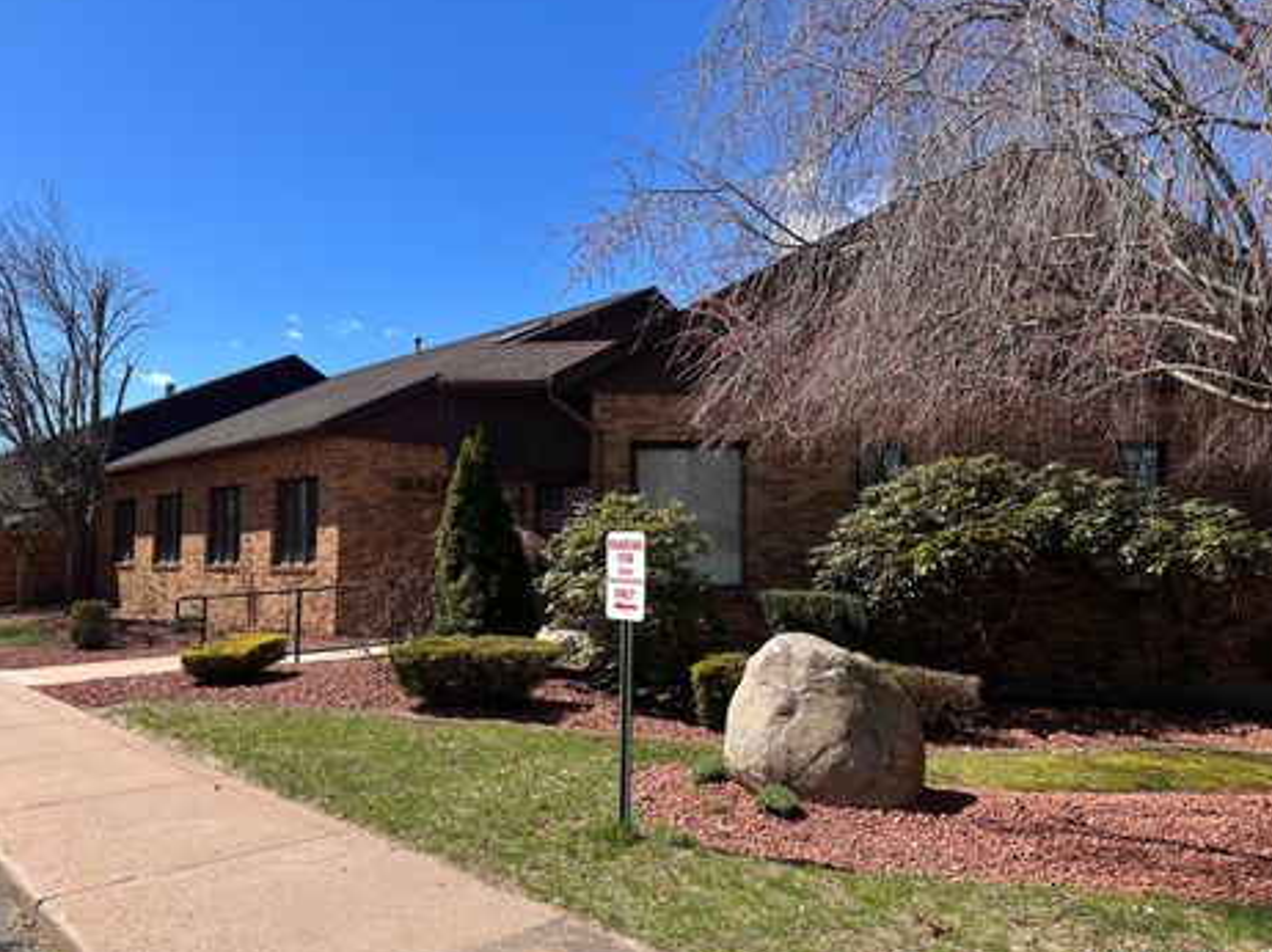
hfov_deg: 67.3
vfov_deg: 53.0
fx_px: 955
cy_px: 475
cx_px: 595
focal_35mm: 26
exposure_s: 1/2967
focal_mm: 6.86
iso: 80
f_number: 1.78
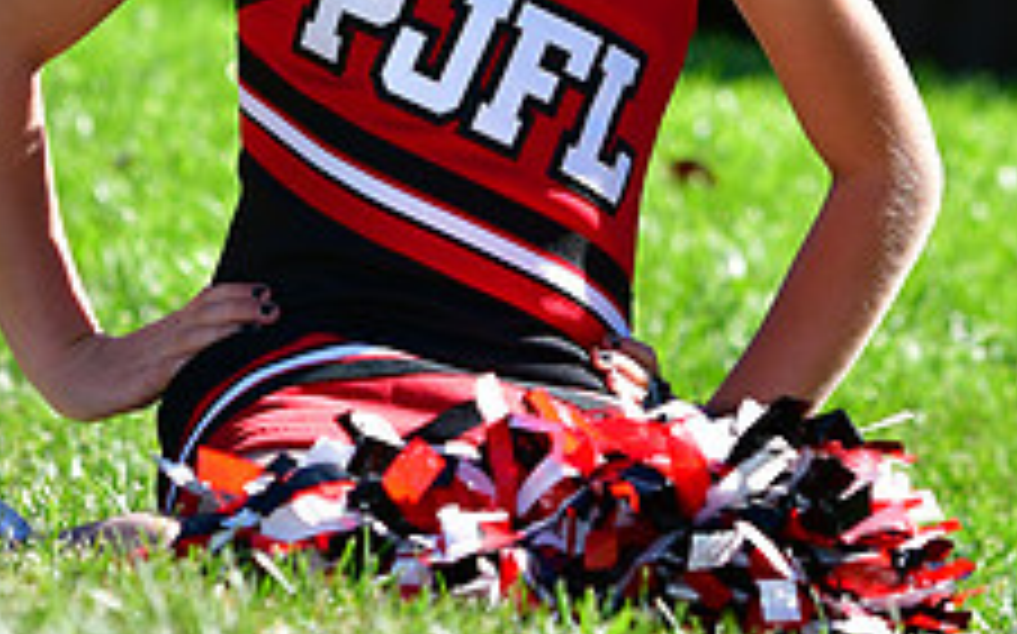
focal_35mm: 456
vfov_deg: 2.9
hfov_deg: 4.6
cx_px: 475
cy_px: -436
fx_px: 12632
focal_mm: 116
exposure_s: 1/1250
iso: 400
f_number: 4.5
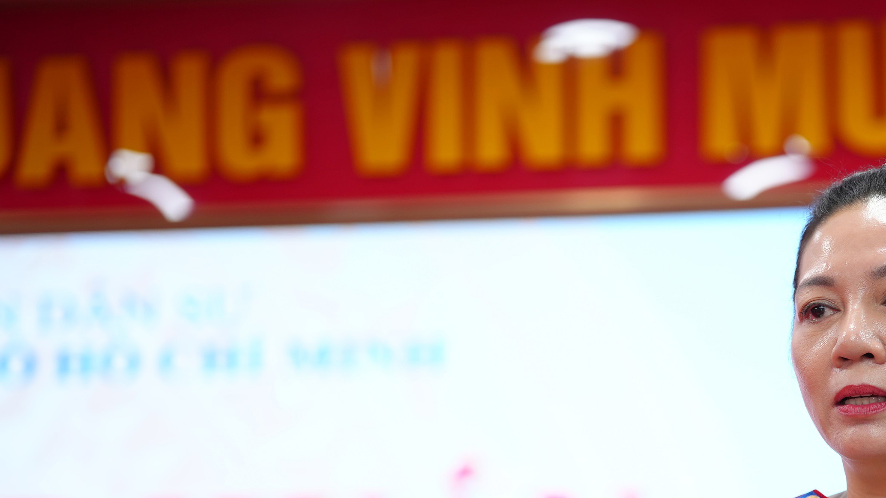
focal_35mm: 181
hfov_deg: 11.8
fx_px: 4252
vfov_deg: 6.7
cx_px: 796
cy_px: 590
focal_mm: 85
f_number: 2
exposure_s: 1/125
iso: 200
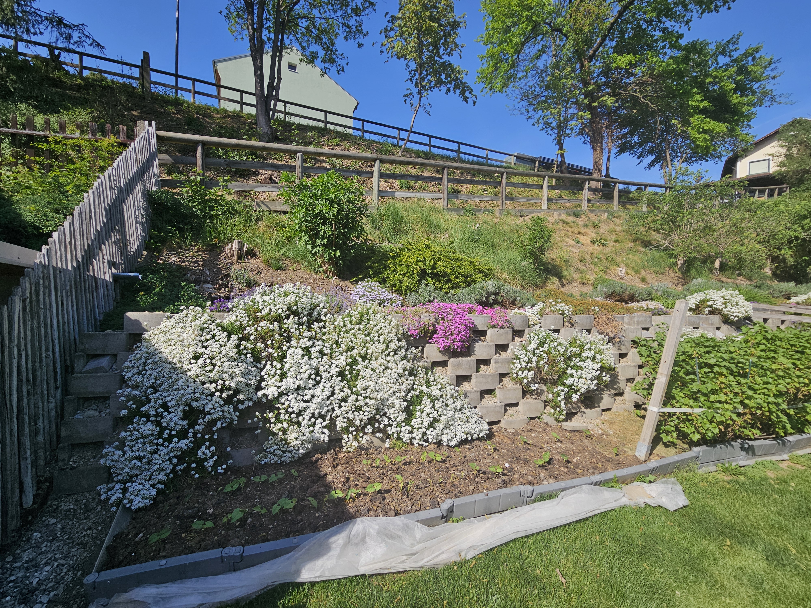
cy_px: 304
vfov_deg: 89.9
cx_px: 406
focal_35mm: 13
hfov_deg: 106.2
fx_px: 305
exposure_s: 1/1761
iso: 50
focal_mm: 2.2
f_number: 2.2
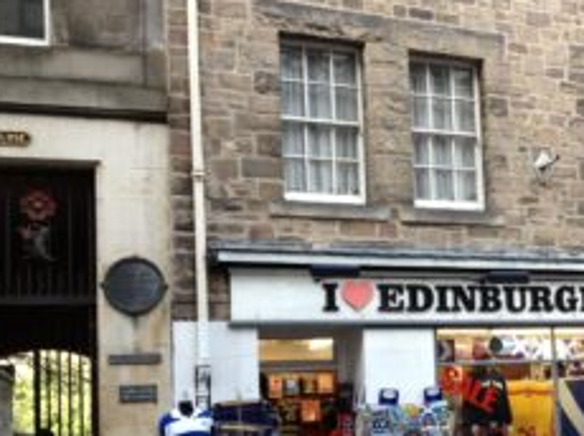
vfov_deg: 23.7
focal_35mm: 61
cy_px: 335
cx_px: 495
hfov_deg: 30.7
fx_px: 1028
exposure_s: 1/120
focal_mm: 4.28
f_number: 2.4
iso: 50
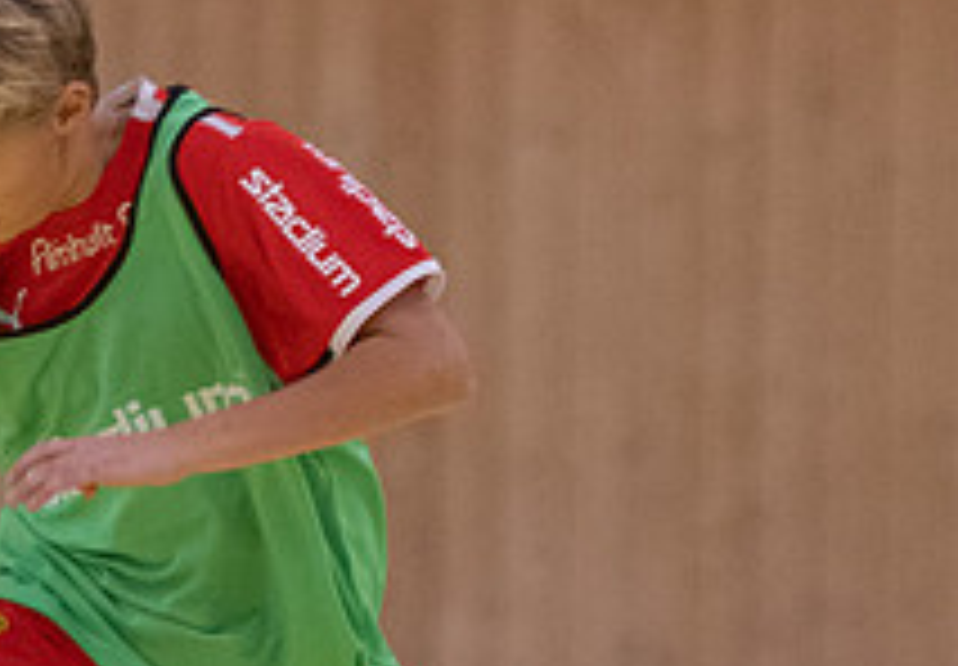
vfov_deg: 1.3
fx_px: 30465
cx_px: 77
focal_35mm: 1130
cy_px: 614
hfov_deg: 1.8
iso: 3600
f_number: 3.2
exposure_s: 1/400
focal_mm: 200
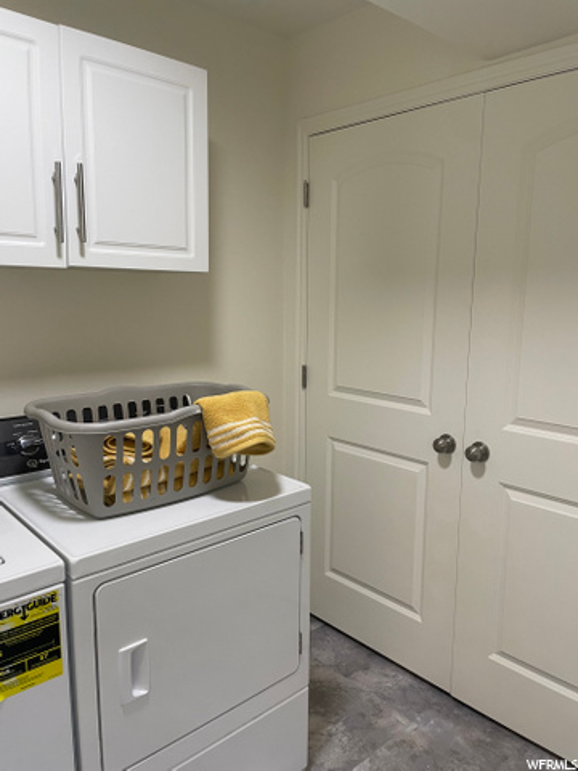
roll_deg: -0.2
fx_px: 579
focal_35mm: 26
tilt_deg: -8.3
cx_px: 289
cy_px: 386
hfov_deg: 53.1
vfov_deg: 67.3
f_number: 1.6
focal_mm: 4.2
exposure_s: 1/60
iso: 80
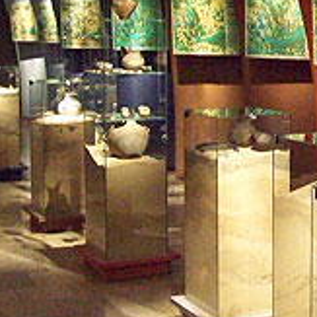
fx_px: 912
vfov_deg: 19.4
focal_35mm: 88
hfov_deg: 19.5
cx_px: 266
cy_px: 43
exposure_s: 1/18
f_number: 2.7
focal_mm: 6
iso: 800
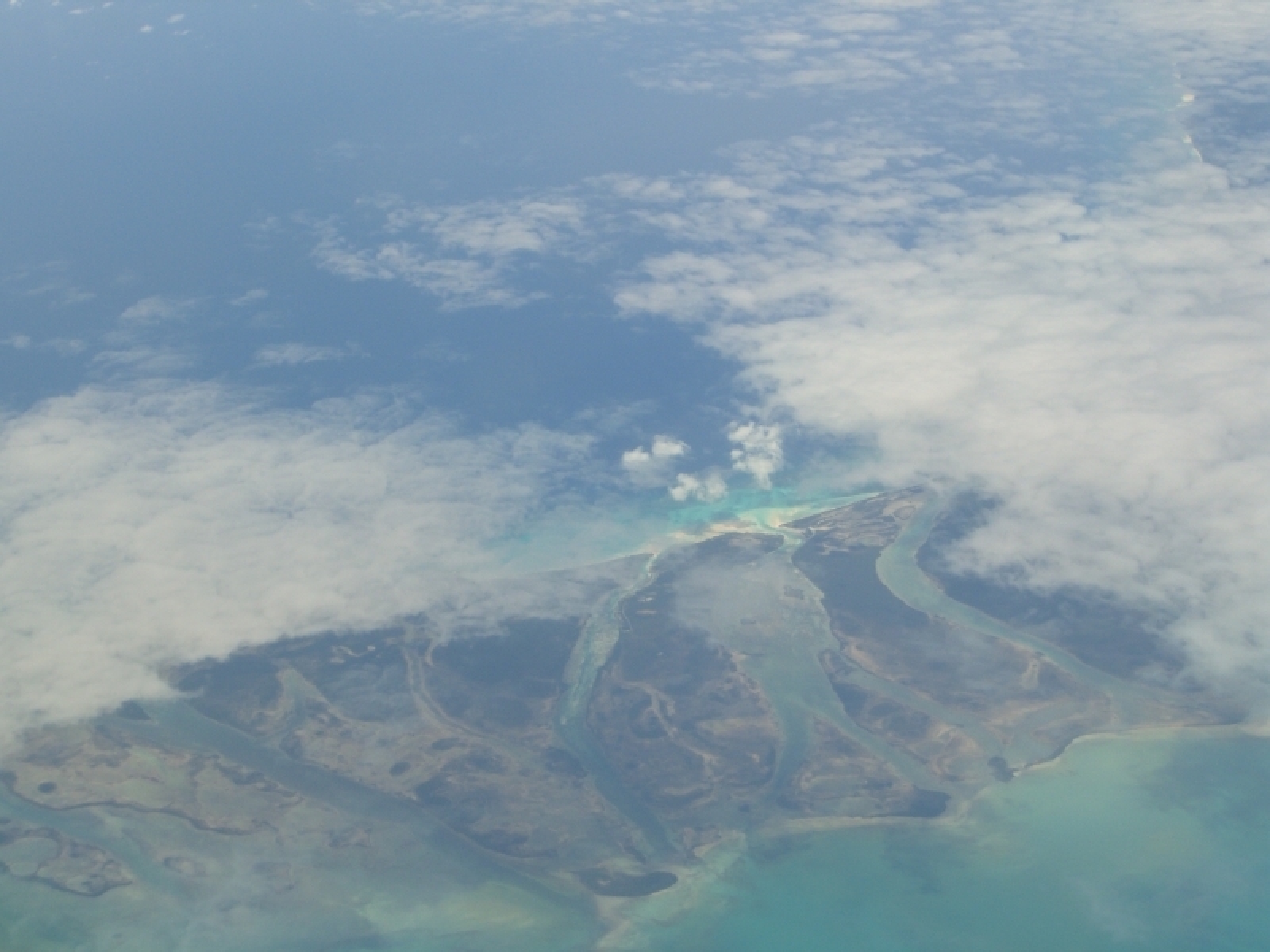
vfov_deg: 21.6
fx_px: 2495
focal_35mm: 68
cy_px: 476
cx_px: 635
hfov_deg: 28.6
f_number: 4
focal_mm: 14.2
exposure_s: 1/640
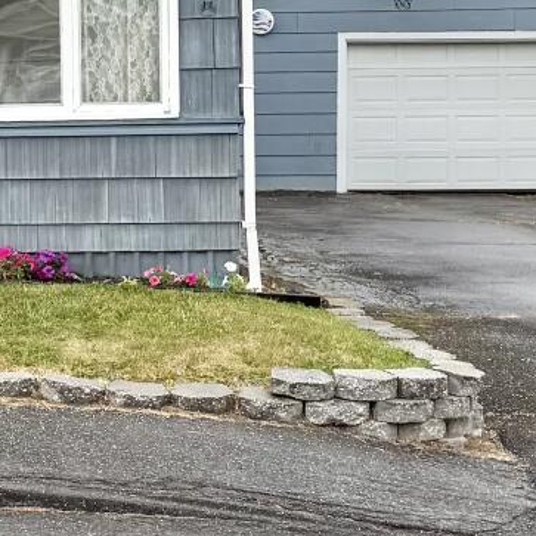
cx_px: -171
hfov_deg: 14.3
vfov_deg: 14.8
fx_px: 2050
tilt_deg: -2.1
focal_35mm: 117
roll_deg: +1.1
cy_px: 142
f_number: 1.78
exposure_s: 1/735
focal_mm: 6.76
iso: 80
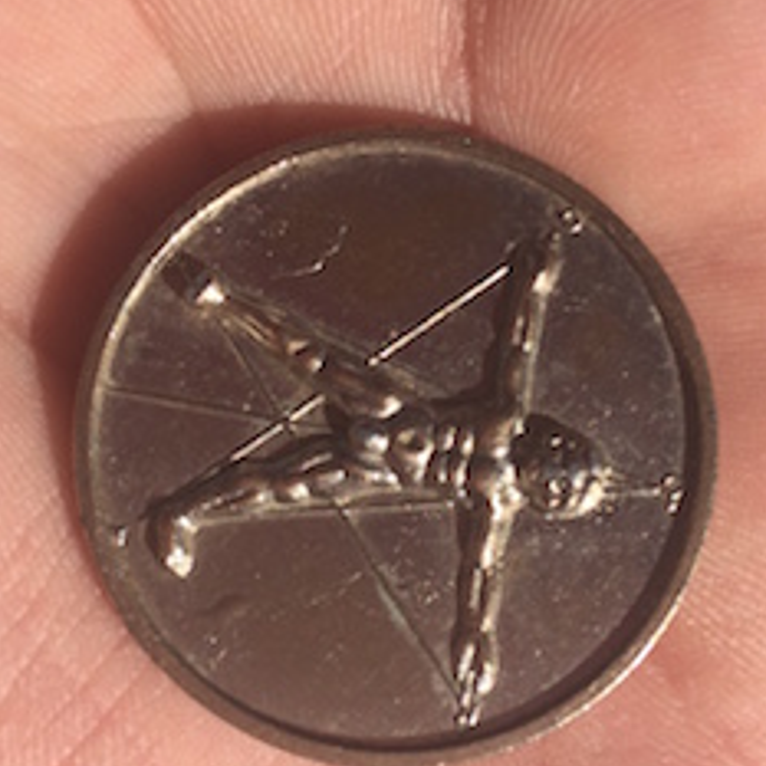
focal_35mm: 44
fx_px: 1102
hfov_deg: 38.3
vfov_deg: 38.3
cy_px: 395
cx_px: 411
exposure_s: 1/2825
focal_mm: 4.15
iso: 32
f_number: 2.2
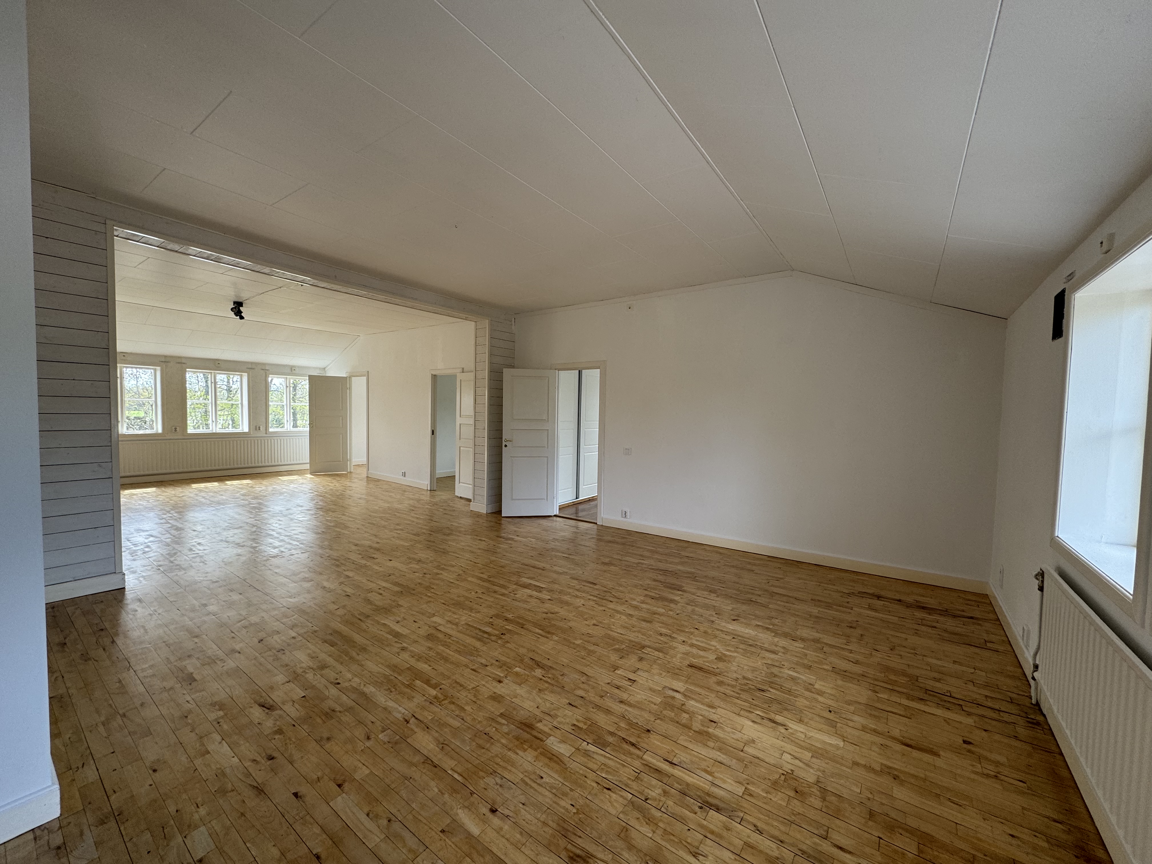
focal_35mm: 14
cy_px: 432
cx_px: 576
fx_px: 466
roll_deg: -2.1
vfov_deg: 85.7
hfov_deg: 102.1
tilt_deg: -2.8
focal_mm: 2.22
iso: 64
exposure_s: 1/99
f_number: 2.2
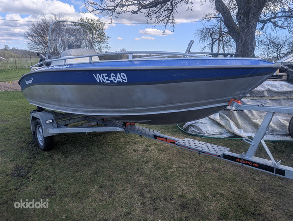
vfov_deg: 57.0
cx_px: 146
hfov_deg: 71.5
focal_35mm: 24
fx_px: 203
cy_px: 110
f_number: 1.68
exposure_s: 1/684
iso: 19
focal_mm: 6.9
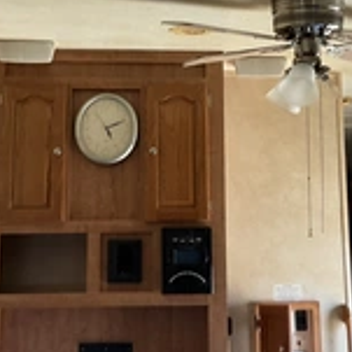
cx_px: 203
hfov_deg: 25.3
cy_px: 149
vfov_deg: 25.3
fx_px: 782
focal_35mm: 68
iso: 64
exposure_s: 1/64
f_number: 1.8
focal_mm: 3
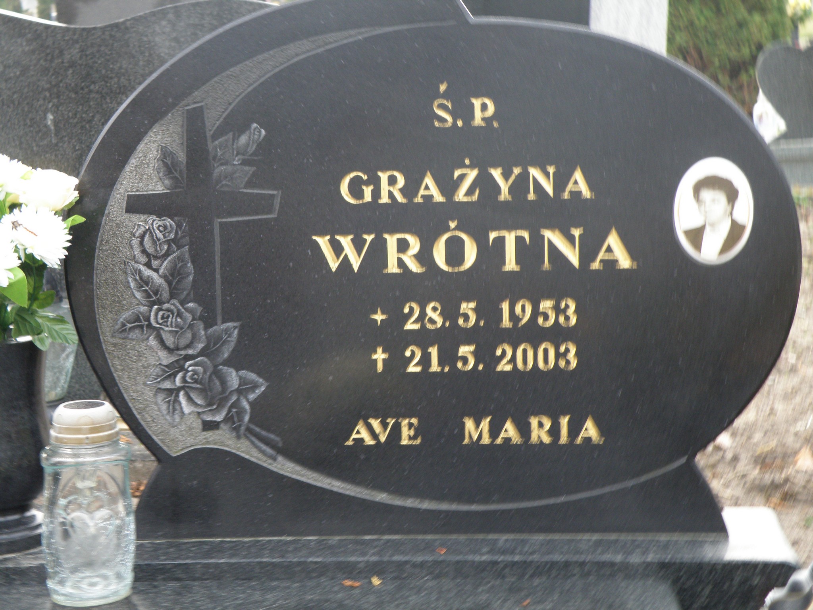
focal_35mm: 66
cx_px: 406
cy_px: 305
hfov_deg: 29.4
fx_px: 1550
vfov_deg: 22.3
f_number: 3.7
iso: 125
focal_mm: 11.85
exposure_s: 1/40
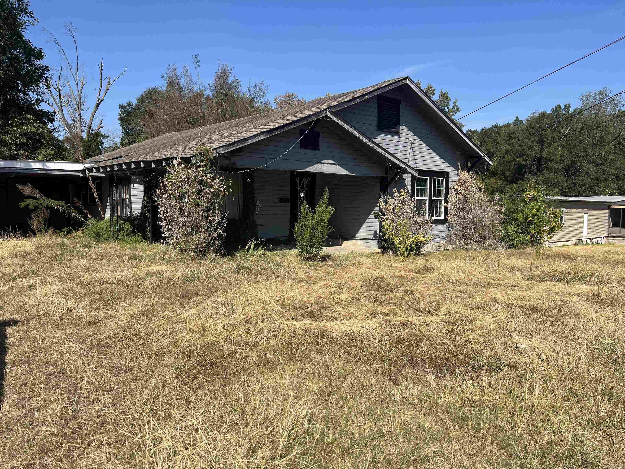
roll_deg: +0.0
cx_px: 312
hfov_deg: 67.3
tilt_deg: -4.0
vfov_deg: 53.1
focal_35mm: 26
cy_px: 234
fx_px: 469
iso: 50
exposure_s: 1/3215
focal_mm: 5.1
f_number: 1.6
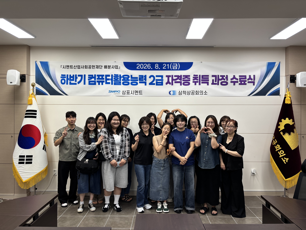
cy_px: 115
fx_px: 230
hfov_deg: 67.3
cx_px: 153
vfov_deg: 53.1
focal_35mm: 26
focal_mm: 5.96
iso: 125
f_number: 1.6
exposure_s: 1/120
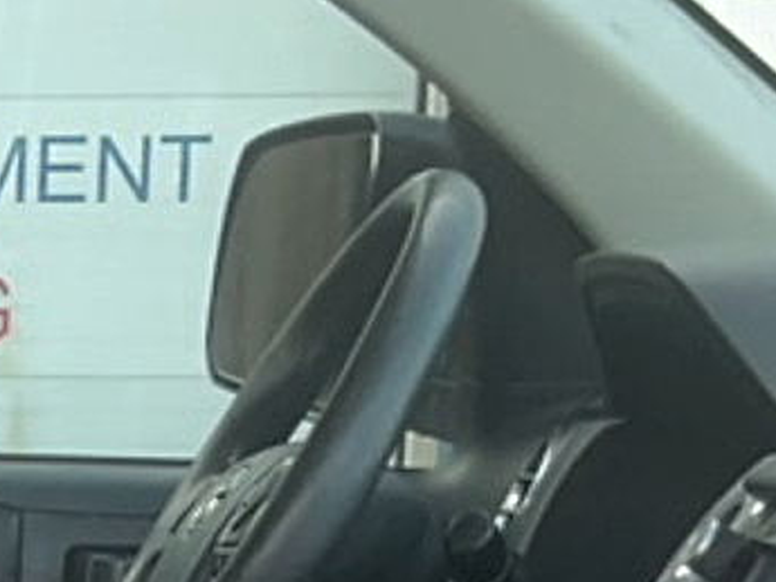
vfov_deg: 9.8
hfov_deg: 13.1
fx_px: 3117
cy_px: 1220
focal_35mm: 139
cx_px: -538
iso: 32
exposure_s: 1/60
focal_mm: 3
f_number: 1.8
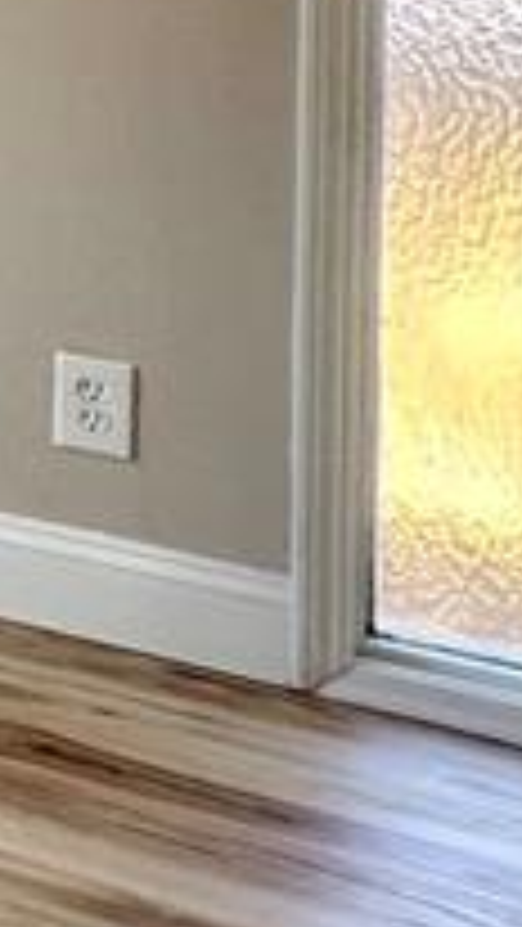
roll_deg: -0.6
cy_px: -212
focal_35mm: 76
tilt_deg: +0.1
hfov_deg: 9.4
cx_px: -1300
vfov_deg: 24.9
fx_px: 1869
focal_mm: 2.22
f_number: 2.2
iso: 100
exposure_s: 1/120
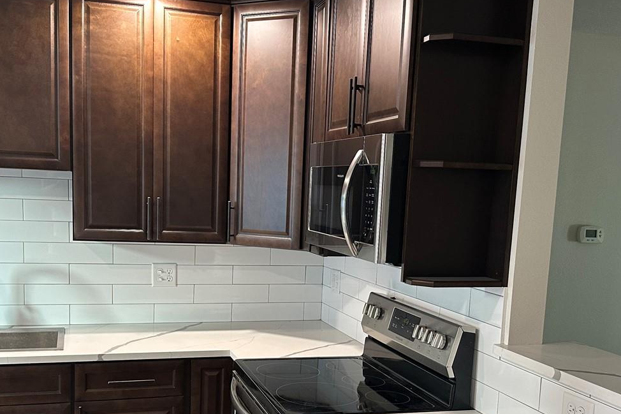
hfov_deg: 47.4
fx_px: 707
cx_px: 291
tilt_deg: -9.0
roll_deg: -2.7
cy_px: 293
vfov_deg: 32.2
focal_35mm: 41
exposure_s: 1/60
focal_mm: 6.86
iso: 200
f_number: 1.78
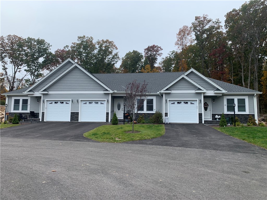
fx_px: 201
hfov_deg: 67.3
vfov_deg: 53.1
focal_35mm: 26
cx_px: 134
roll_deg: -0.4
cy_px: 100
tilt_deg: +6.2
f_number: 1.8
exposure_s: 1/1011
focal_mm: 4.25
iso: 25
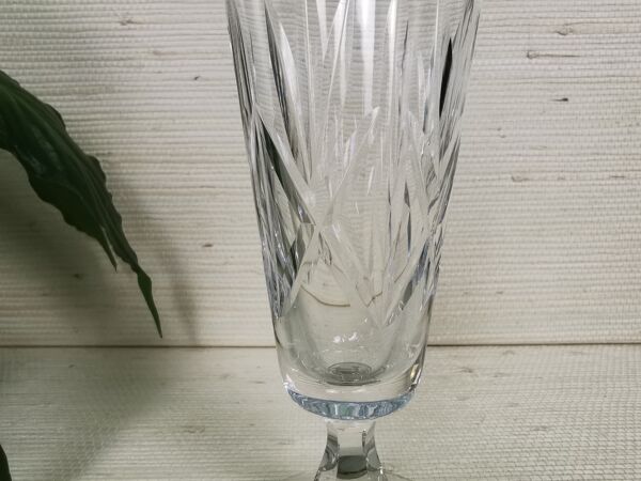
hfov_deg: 65.3
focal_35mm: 27
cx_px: 320
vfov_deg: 51.4
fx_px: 500
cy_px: 240
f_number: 2.2
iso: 64
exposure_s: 1/50
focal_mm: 2.26
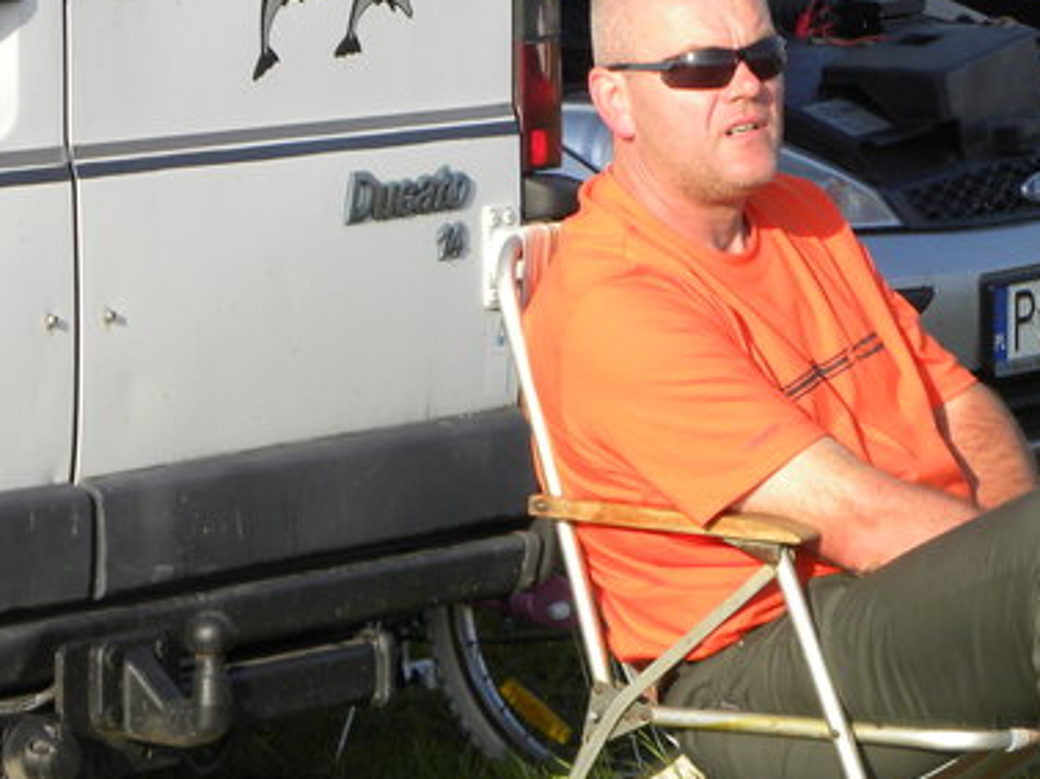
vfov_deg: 4.9
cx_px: 768
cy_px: 149
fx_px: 9158
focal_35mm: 305
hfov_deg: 6.5
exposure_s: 1/150
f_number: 6.3
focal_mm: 25.7
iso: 64
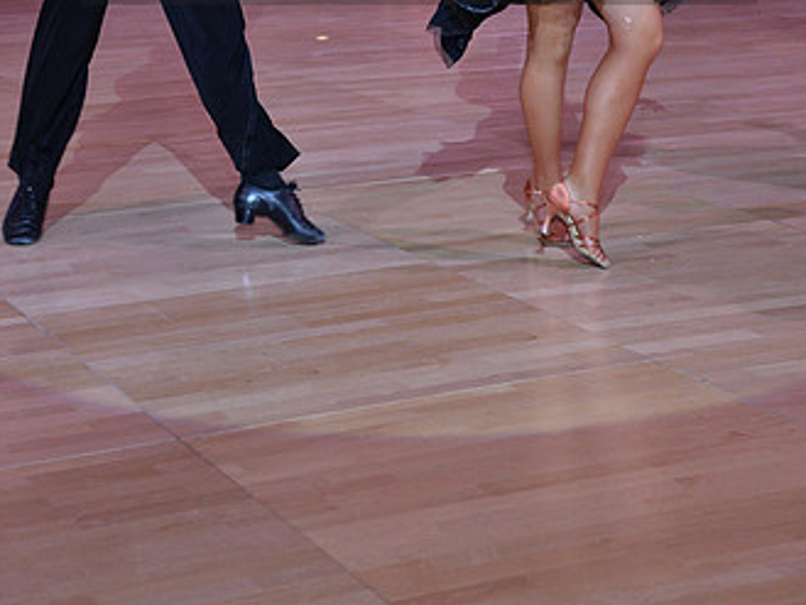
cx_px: 420
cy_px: -76
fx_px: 2050
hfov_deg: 22.2
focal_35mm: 88
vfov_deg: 16.3
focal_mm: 52
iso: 1600
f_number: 5
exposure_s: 1/250
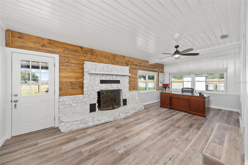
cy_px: 82
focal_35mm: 13
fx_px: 90
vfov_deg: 85.4
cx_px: 124
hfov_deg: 108.3
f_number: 6.3
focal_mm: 13
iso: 160
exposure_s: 1/8
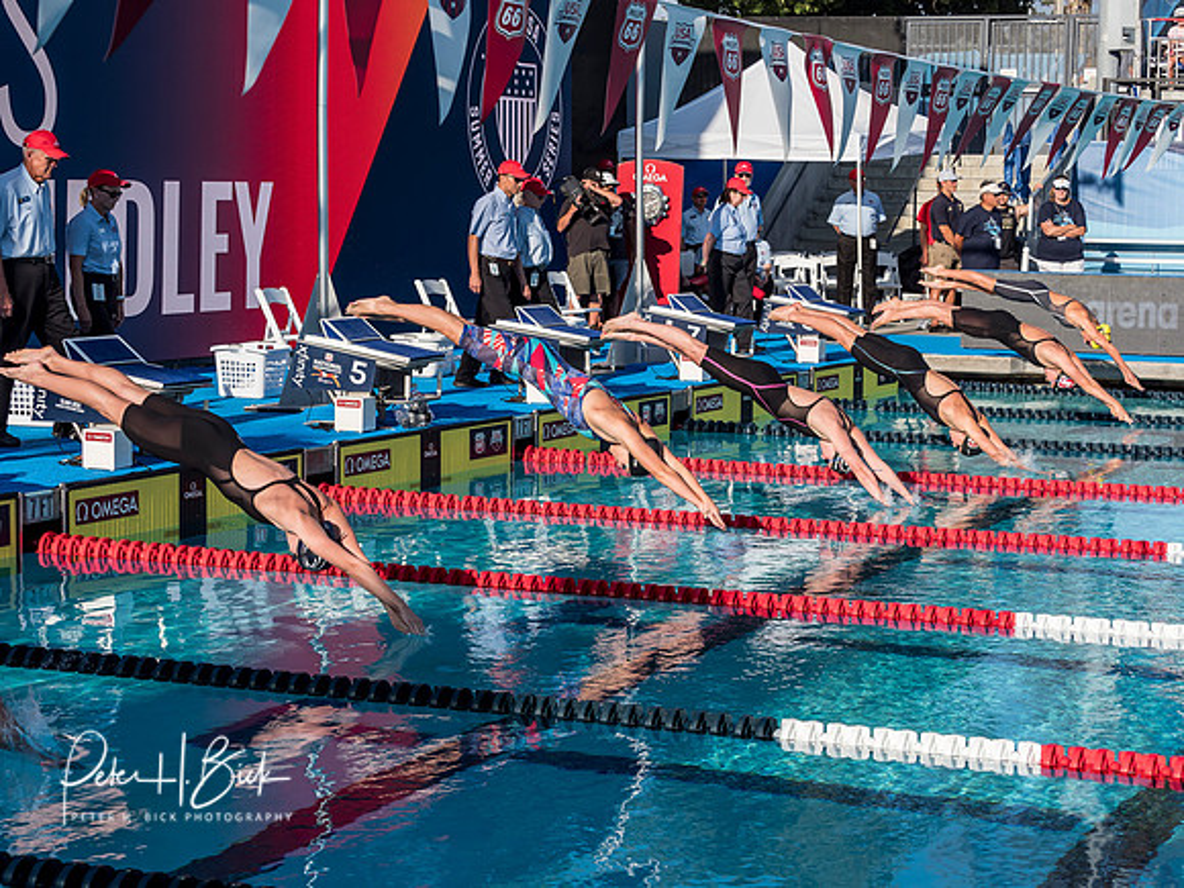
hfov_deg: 24.4
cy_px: 444
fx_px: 2736
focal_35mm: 80
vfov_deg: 18.4
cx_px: 592
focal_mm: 40
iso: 200
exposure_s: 1/800
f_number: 5
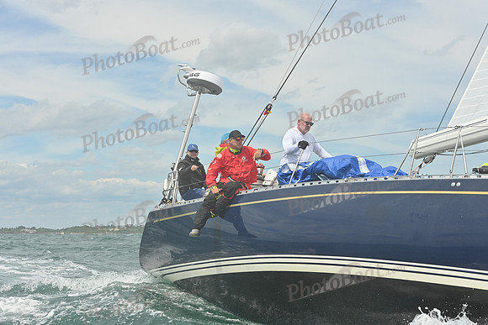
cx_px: 244
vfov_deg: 19.5
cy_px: 162
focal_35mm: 70
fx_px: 949
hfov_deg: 28.8
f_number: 9
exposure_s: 1/1250
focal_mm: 70
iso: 320
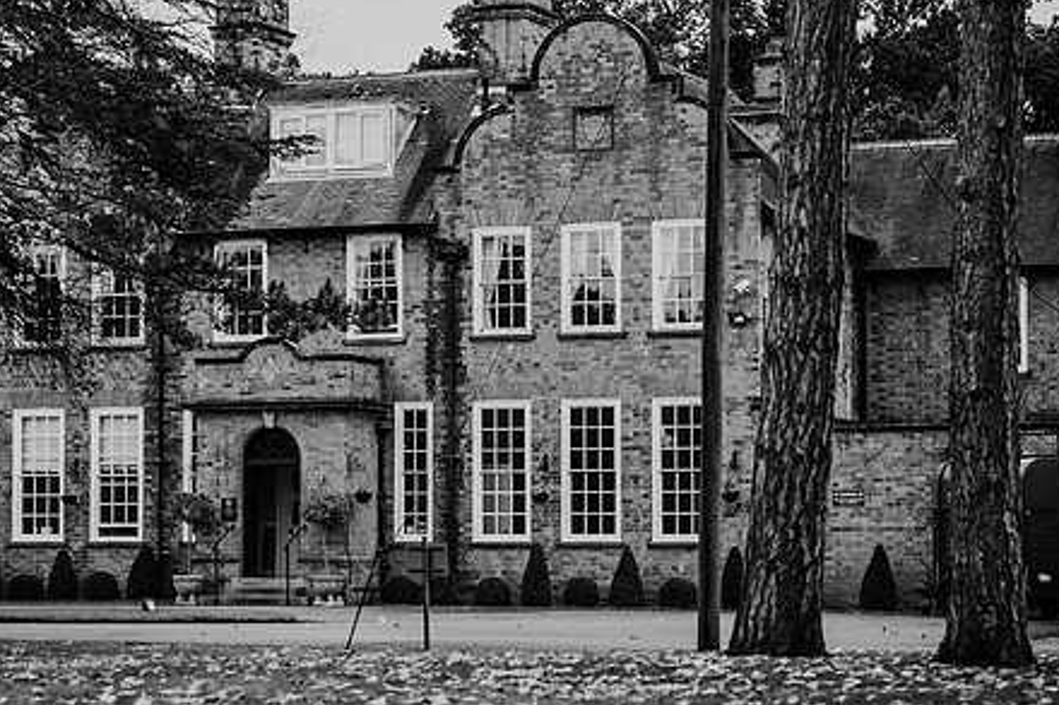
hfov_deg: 18.2
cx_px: 387
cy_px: 354
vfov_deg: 12.2
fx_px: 3293
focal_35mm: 112
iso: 160
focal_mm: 85
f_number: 3.2
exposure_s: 1/160
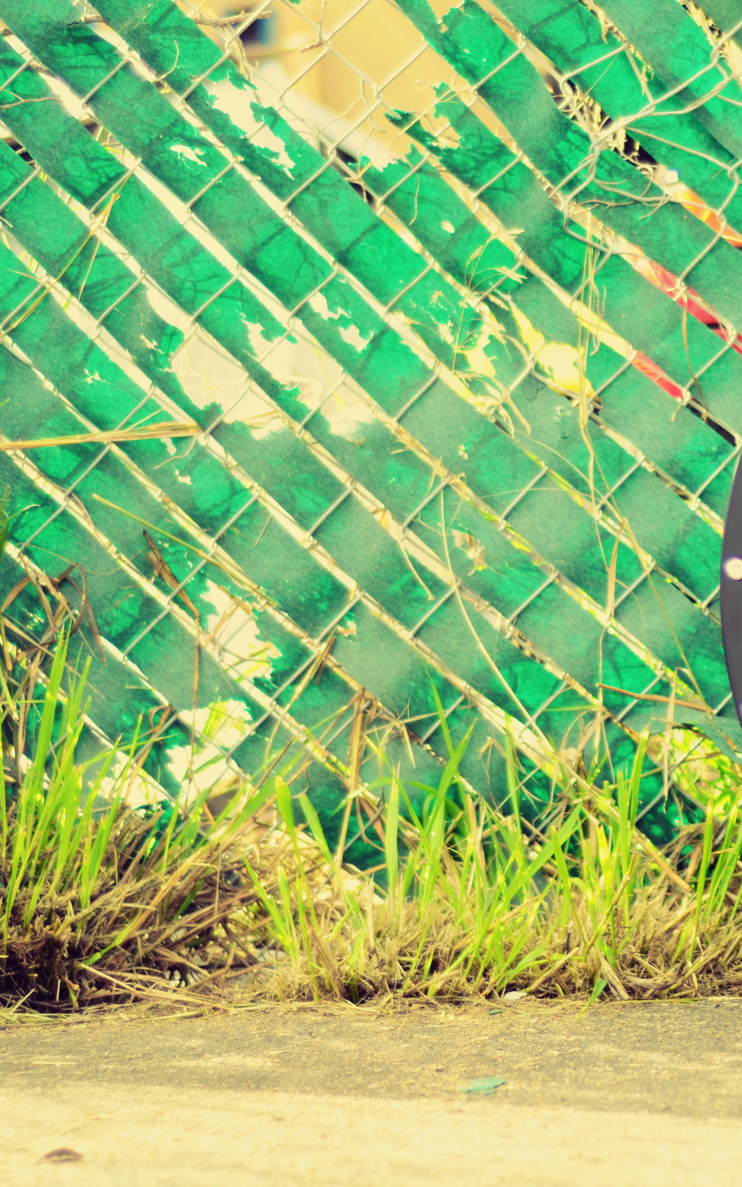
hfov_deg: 11.1
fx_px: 3753
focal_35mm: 116
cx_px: 858
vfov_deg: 18.0
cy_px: 592
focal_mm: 50
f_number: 1.8
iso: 200
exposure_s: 1/800
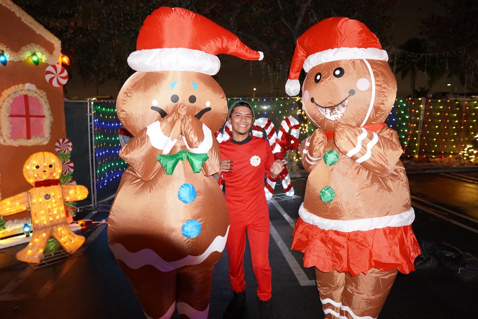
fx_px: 319
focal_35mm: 24
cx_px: 239
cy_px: 160
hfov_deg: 73.7
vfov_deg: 53.1
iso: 2000
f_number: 2
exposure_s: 1/160
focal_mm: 16
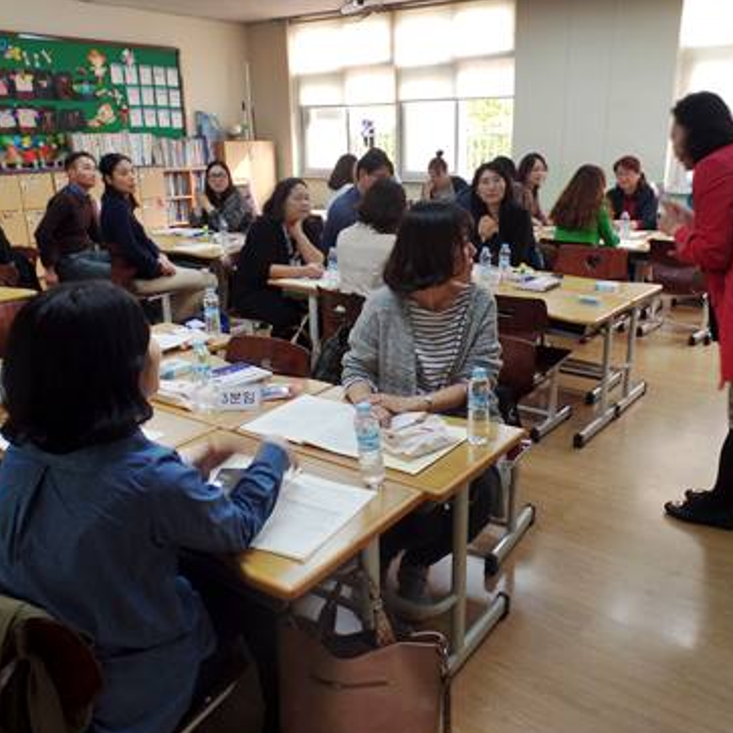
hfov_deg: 57.3
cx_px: 390
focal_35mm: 28
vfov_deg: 57.3
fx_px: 671
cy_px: 362
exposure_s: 1/30
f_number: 2.8
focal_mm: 4.1
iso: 120
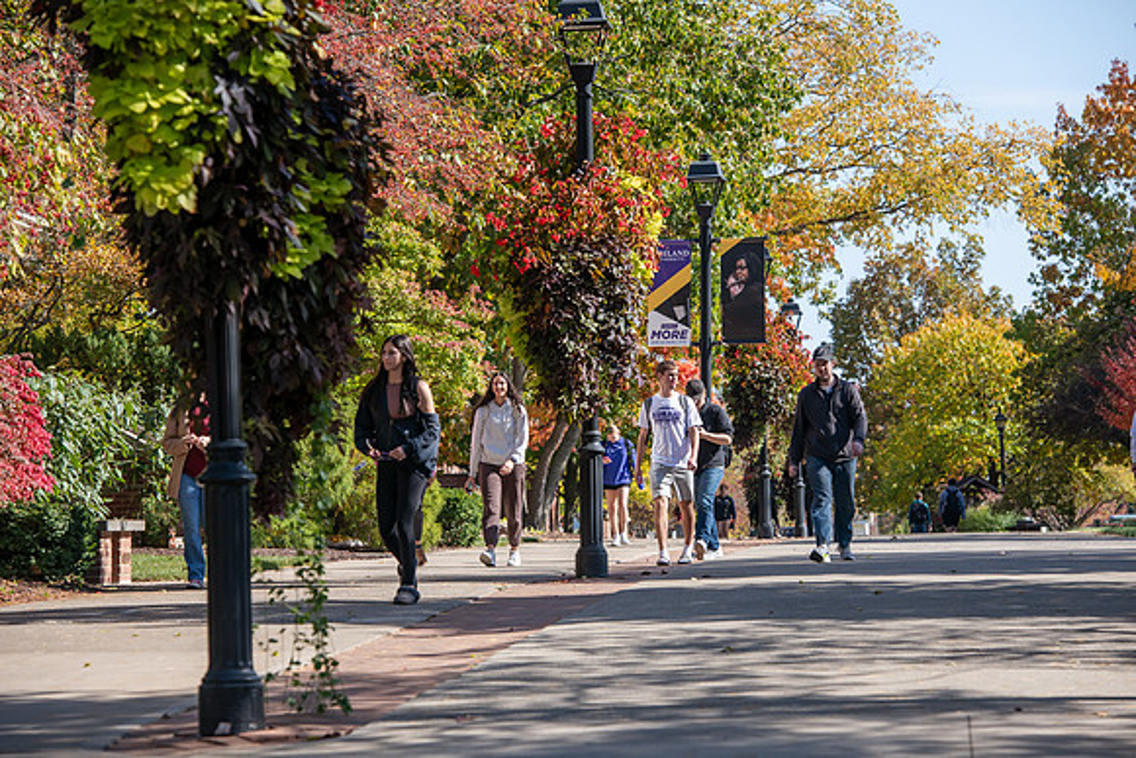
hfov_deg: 15.8
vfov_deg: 10.6
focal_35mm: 130
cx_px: 568
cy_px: 379
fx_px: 4103
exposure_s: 1/500
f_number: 6.3
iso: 160
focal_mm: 130
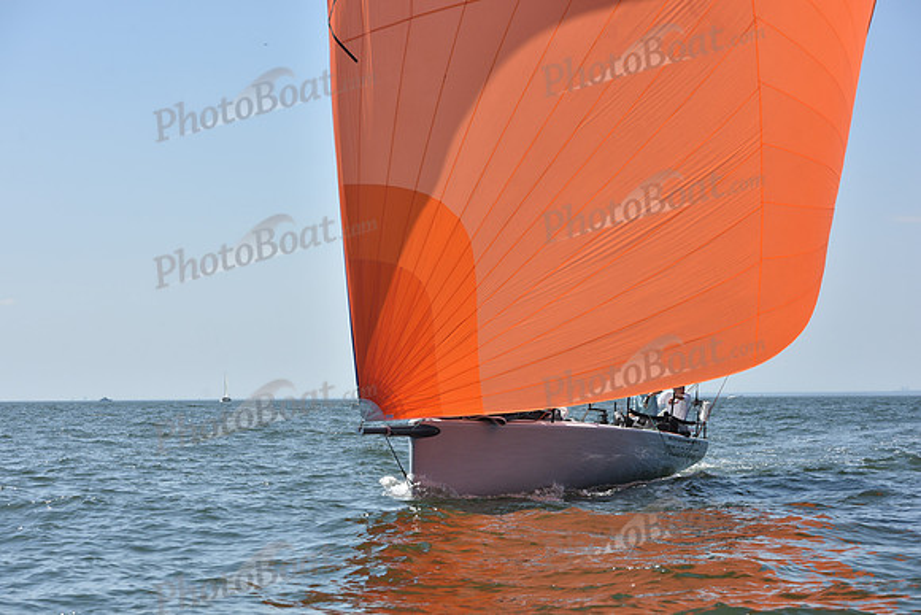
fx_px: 2047
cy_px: 308
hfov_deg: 25.4
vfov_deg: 17.1
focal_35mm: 80
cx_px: 460
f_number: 7.1
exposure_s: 1/1250
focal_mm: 80
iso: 250
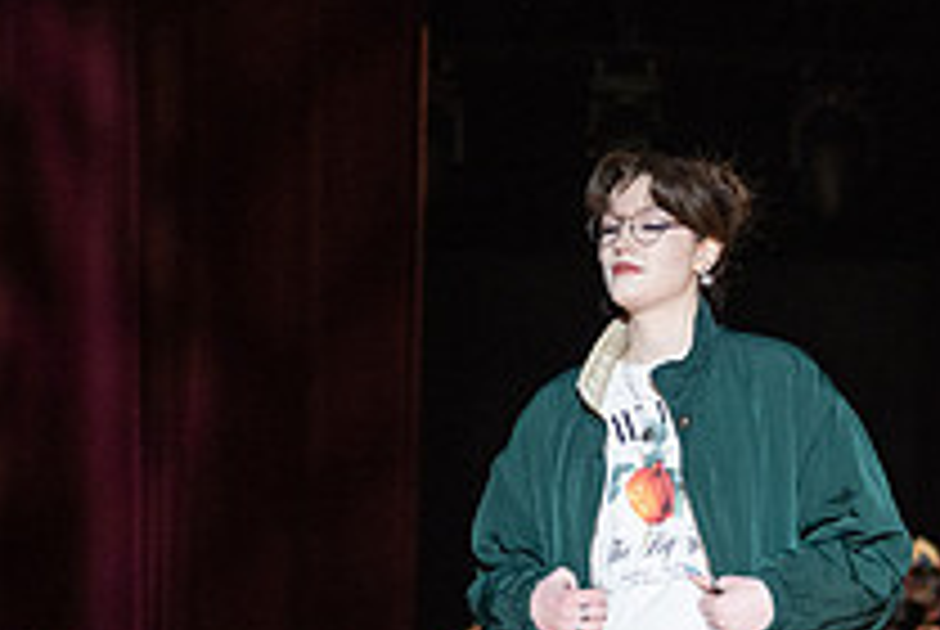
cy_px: 632
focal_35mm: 220
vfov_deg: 6.2
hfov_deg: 9.2
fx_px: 5752
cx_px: 1191
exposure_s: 1/1000
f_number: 2.8
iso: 800
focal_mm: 70
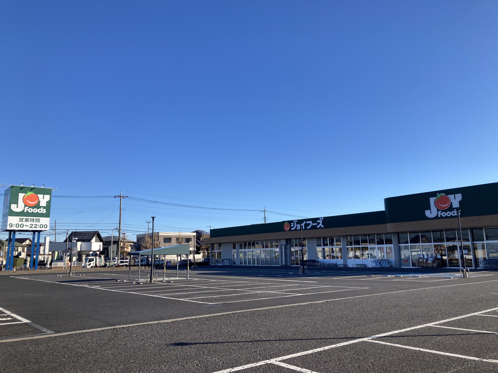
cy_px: 186
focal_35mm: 28
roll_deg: +0.5
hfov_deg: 63.4
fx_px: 403
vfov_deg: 49.7
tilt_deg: +9.4
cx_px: 249
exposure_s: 1/1656
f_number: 1.8
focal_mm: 3.99
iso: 20
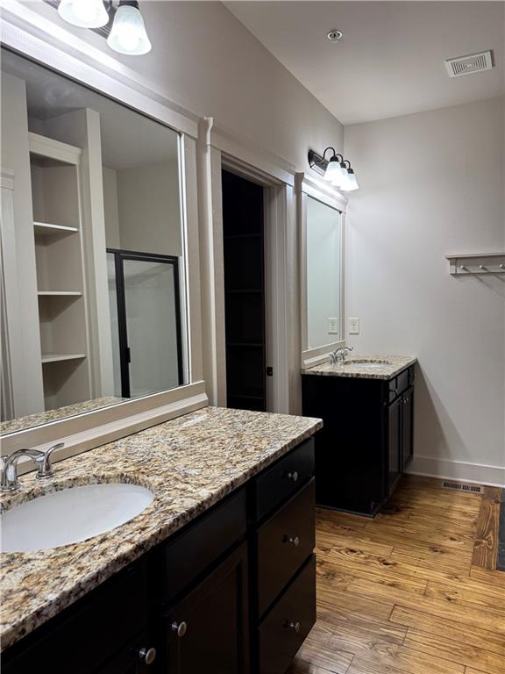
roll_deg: +1.4
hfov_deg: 56.8
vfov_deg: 71.6
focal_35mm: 24
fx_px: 467
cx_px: 252
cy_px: 337
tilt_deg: -4.8
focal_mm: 6.76
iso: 80
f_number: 1.78
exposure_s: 1/120
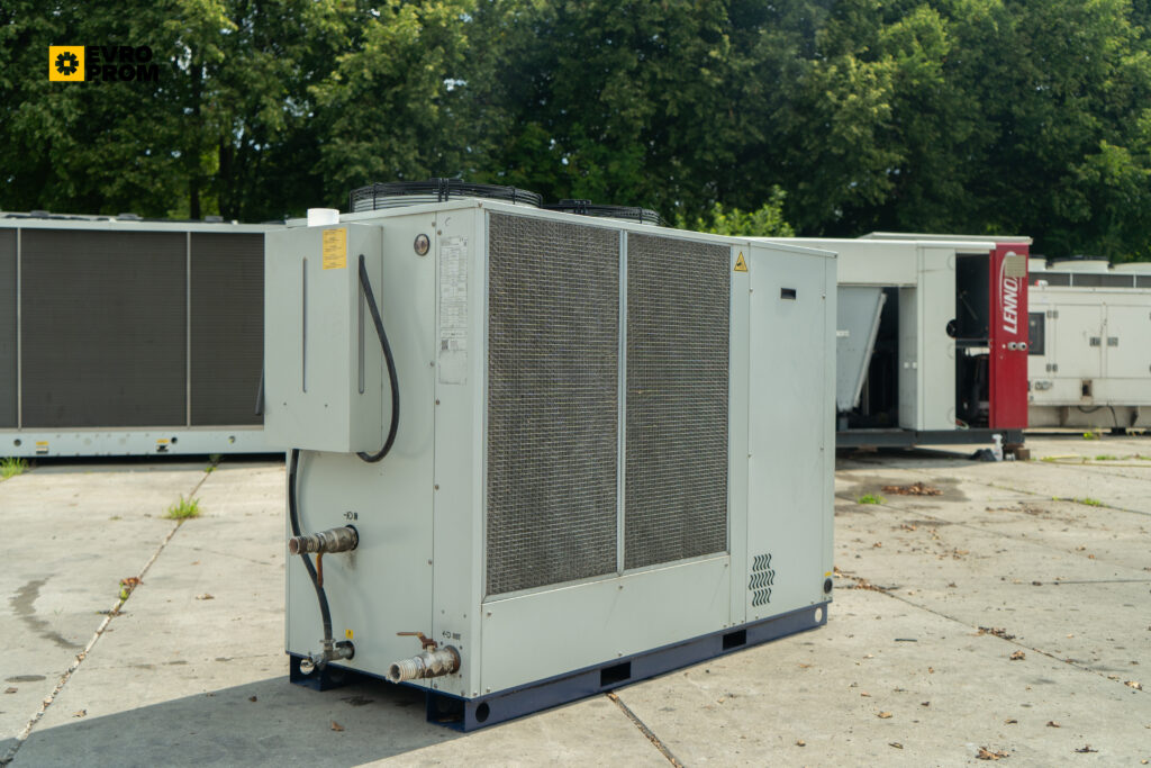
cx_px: 576
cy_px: 384
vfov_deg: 36.0
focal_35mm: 37
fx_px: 1183
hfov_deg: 51.9
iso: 125
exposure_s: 1/500
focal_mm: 37
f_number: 4
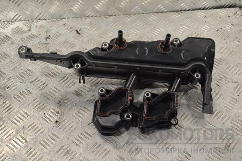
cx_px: 121
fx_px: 383
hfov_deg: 35.1
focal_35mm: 57
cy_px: 80
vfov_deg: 23.8
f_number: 5.6
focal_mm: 38
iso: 3200
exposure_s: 1/500
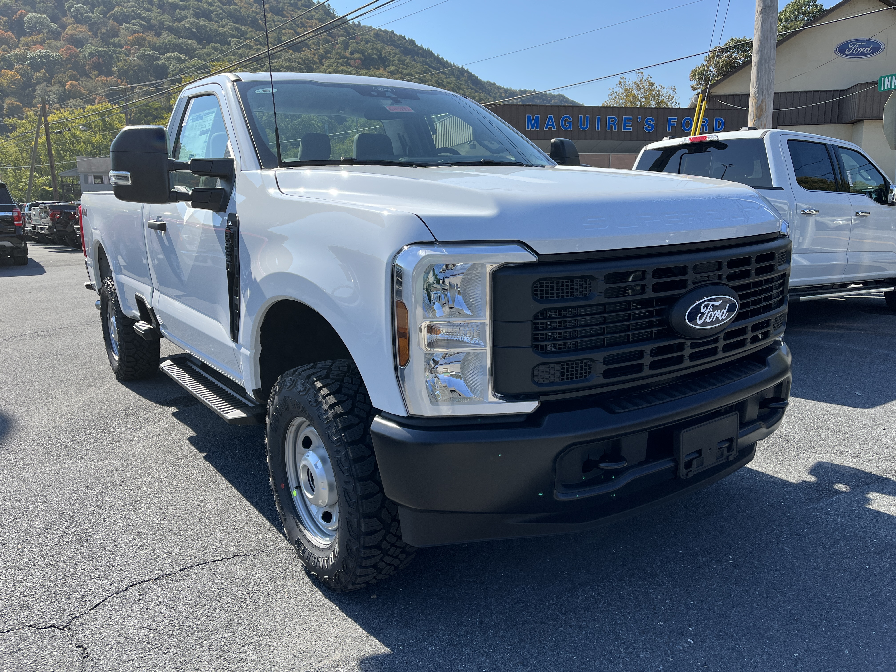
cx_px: 448
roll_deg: +1.1
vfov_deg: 53.1
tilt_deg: -11.7
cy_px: 336
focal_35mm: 26
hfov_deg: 67.3
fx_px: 673
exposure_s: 1/2024
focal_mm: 5.1
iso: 50
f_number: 1.6
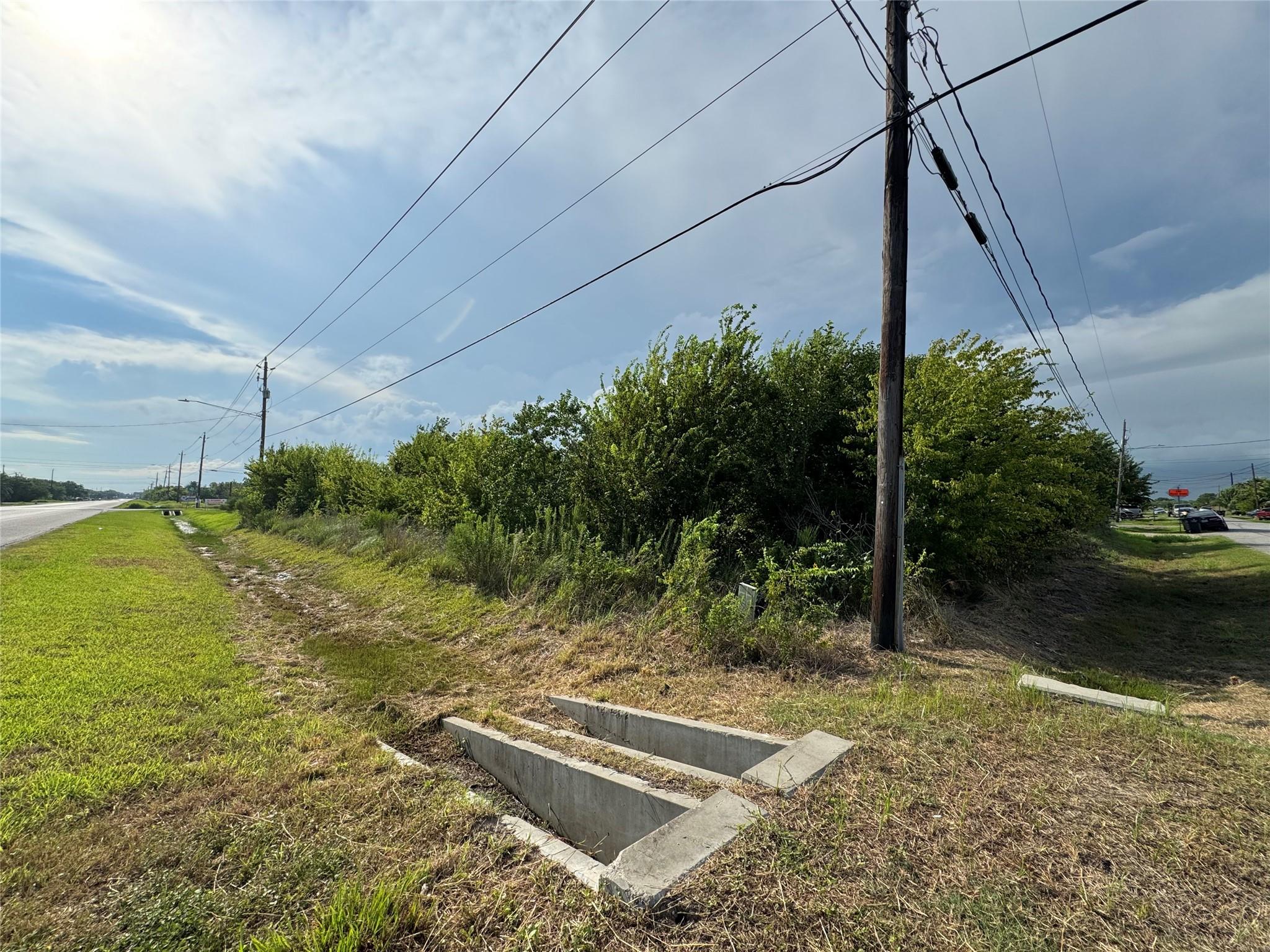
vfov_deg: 85.7
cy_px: 476
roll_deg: -0.6
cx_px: 635
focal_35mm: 14
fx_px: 514
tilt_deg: +3.0
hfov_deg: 102.1
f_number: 2.2
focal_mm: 2.22
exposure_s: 1/2208
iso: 50
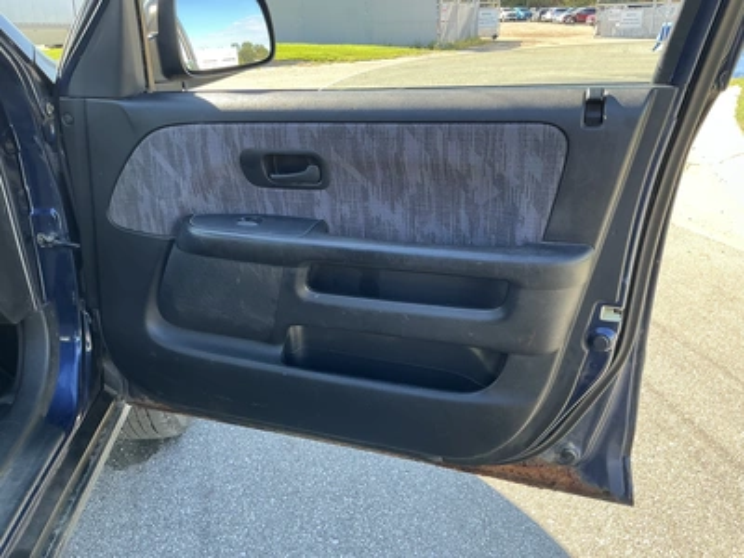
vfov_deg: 49.7
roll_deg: +1.2
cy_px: 279
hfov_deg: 63.4
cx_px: 372
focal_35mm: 28
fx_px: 602
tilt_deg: -21.8
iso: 20
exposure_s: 1/122
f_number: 1.8
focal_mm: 3
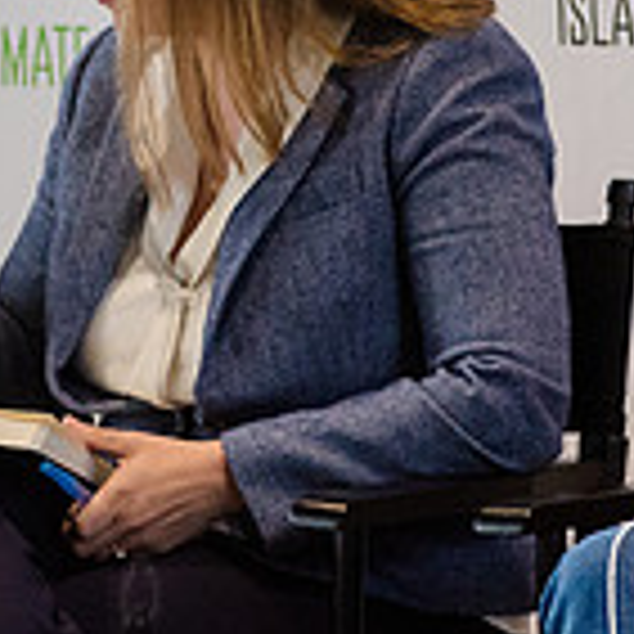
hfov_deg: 3.0
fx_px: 11915
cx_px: 9
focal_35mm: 575
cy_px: 96
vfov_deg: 3.0
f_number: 4
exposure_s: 1/320
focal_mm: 145
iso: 4000
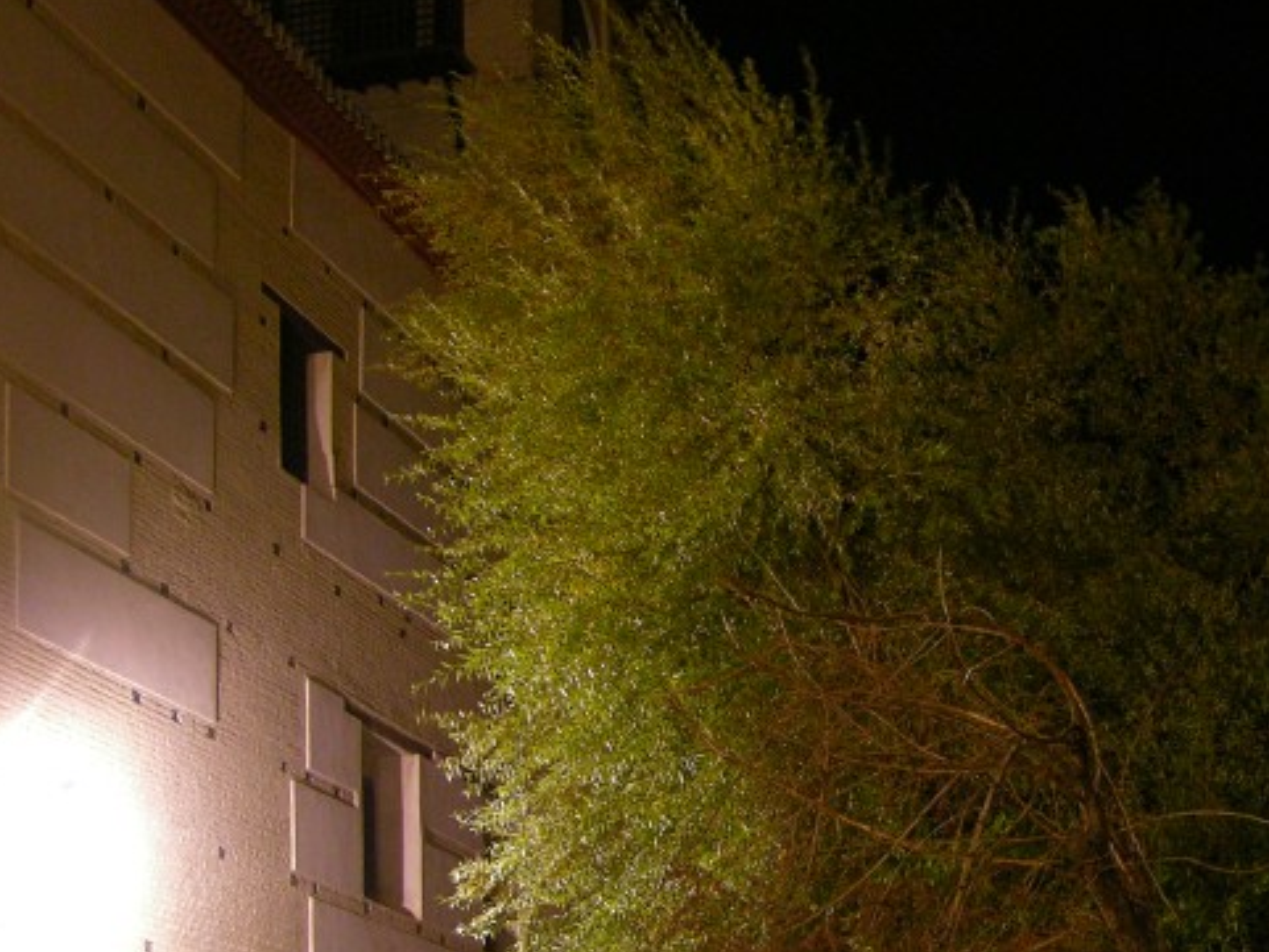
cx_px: 997
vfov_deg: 17.7
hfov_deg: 23.2
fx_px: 3043
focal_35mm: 83
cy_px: 704
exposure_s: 1.03
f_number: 2.9
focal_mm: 10
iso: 200
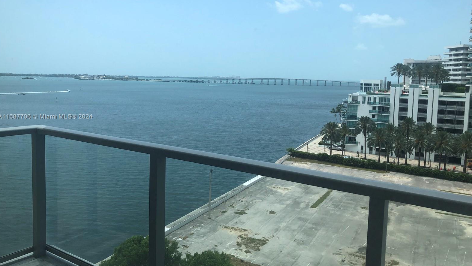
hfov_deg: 62.6
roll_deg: -1.0
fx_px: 388
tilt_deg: -6.9
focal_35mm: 31
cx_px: 237
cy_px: 117
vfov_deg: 37.7
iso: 20
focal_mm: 3.99
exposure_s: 1/2114
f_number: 1.8
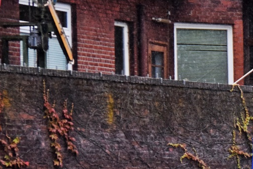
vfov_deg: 3.2
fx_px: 2987
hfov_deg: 4.8
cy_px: 221
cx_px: 476
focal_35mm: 425
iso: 1100
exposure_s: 1/500
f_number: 5
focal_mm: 75
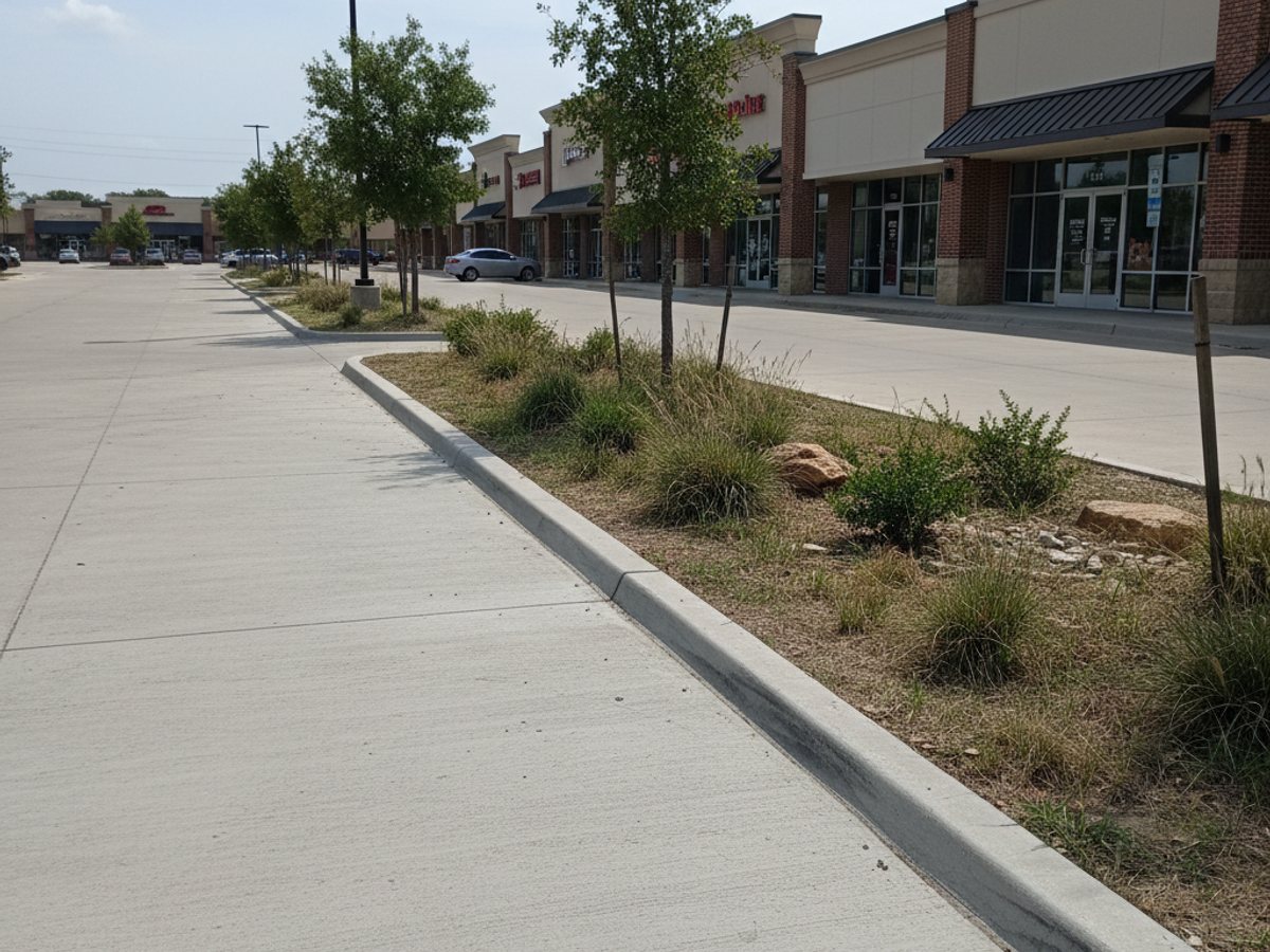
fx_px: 881
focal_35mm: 24
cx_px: 635
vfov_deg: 56.8
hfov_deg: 71.6
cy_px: 476
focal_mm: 6.8
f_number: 1.78
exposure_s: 1/1339
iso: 777
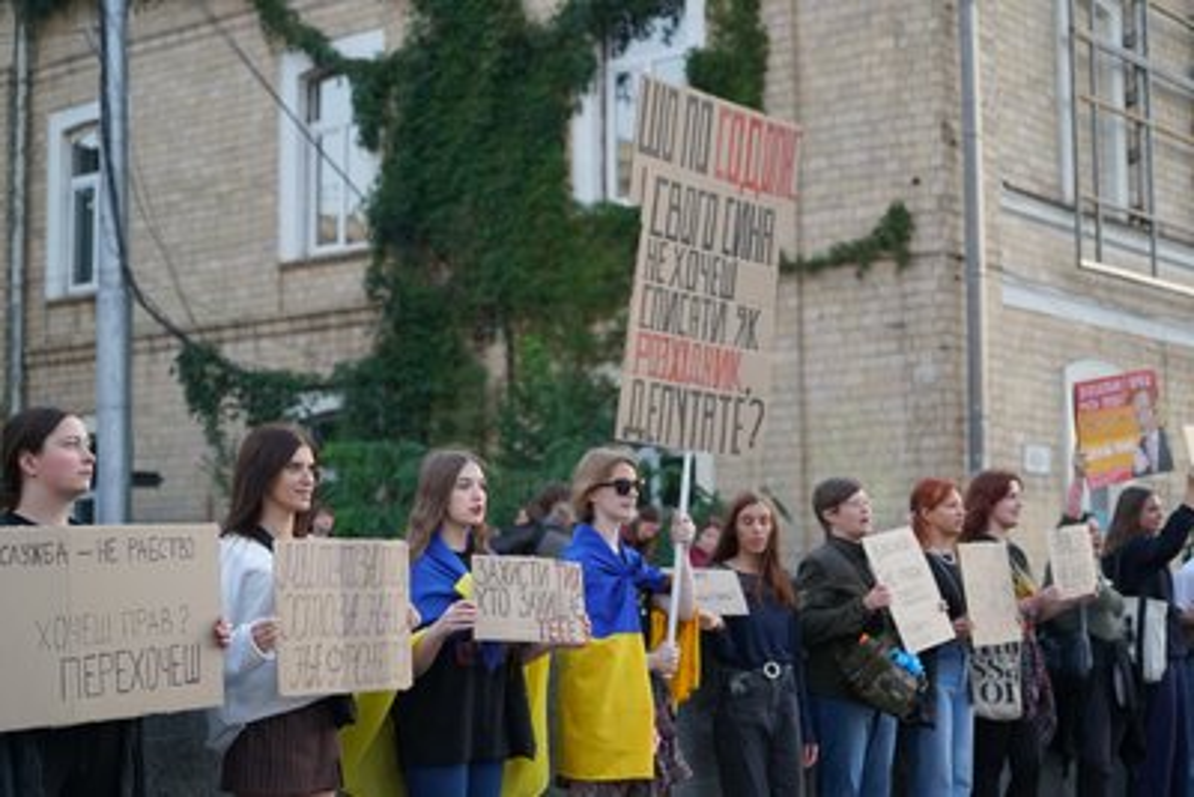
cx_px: 597
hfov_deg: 33.9
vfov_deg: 23.0
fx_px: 1957
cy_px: 398
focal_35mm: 59
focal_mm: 59
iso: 2000
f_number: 4
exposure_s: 1/160
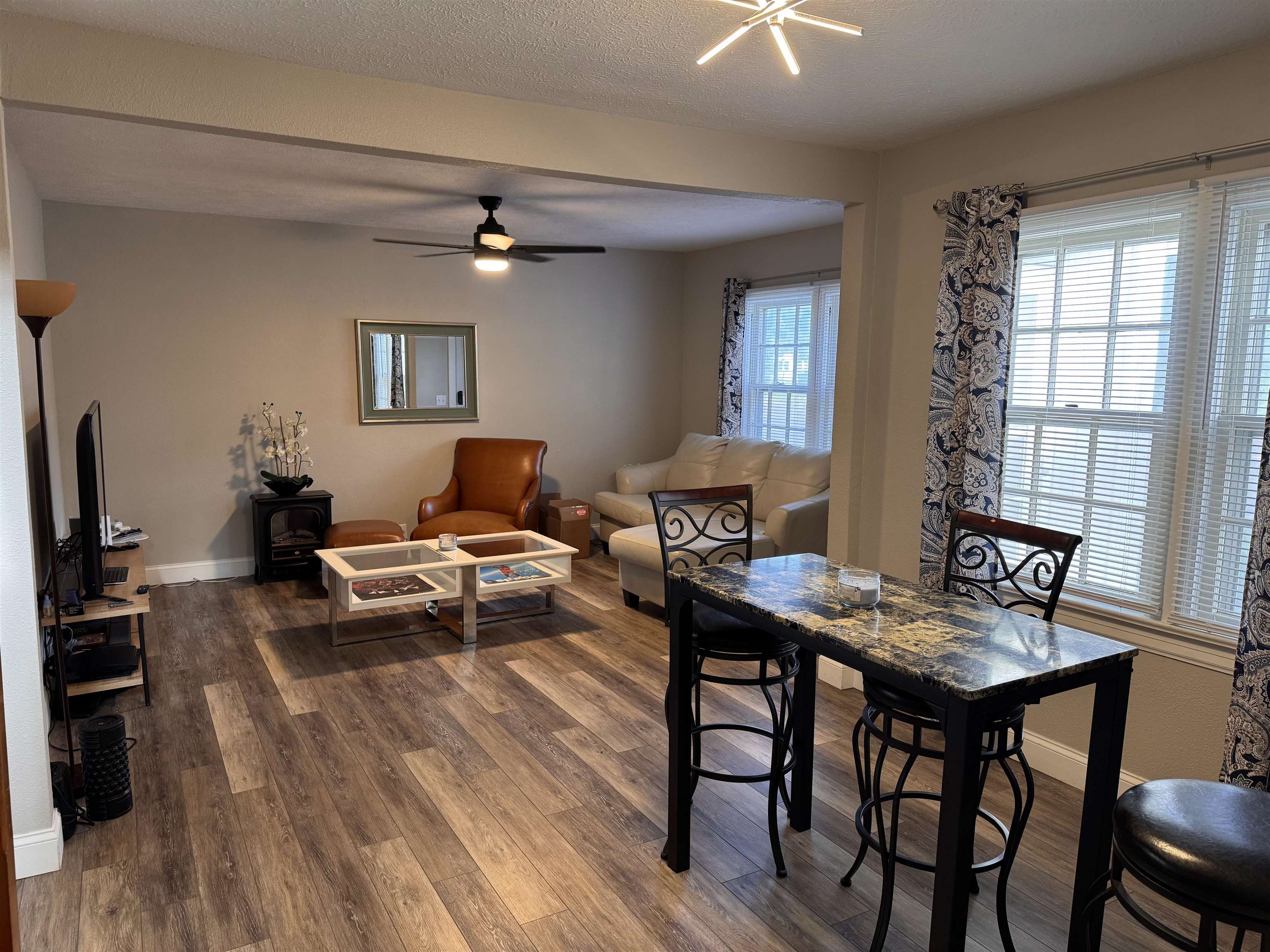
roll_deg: -0.5
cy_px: 476
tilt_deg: -7.9
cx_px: 635
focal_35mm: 24
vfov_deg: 56.8
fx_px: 881
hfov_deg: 71.6
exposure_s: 1/60
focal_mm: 6.76
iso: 160
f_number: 1.78
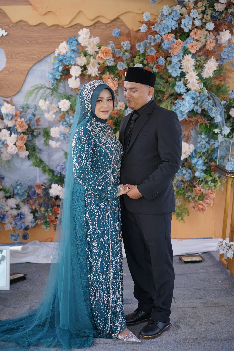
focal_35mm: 55
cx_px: 117
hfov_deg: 24.6
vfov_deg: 36.2
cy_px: 176
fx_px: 536
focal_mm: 55
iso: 400
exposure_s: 1/400
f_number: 2.8
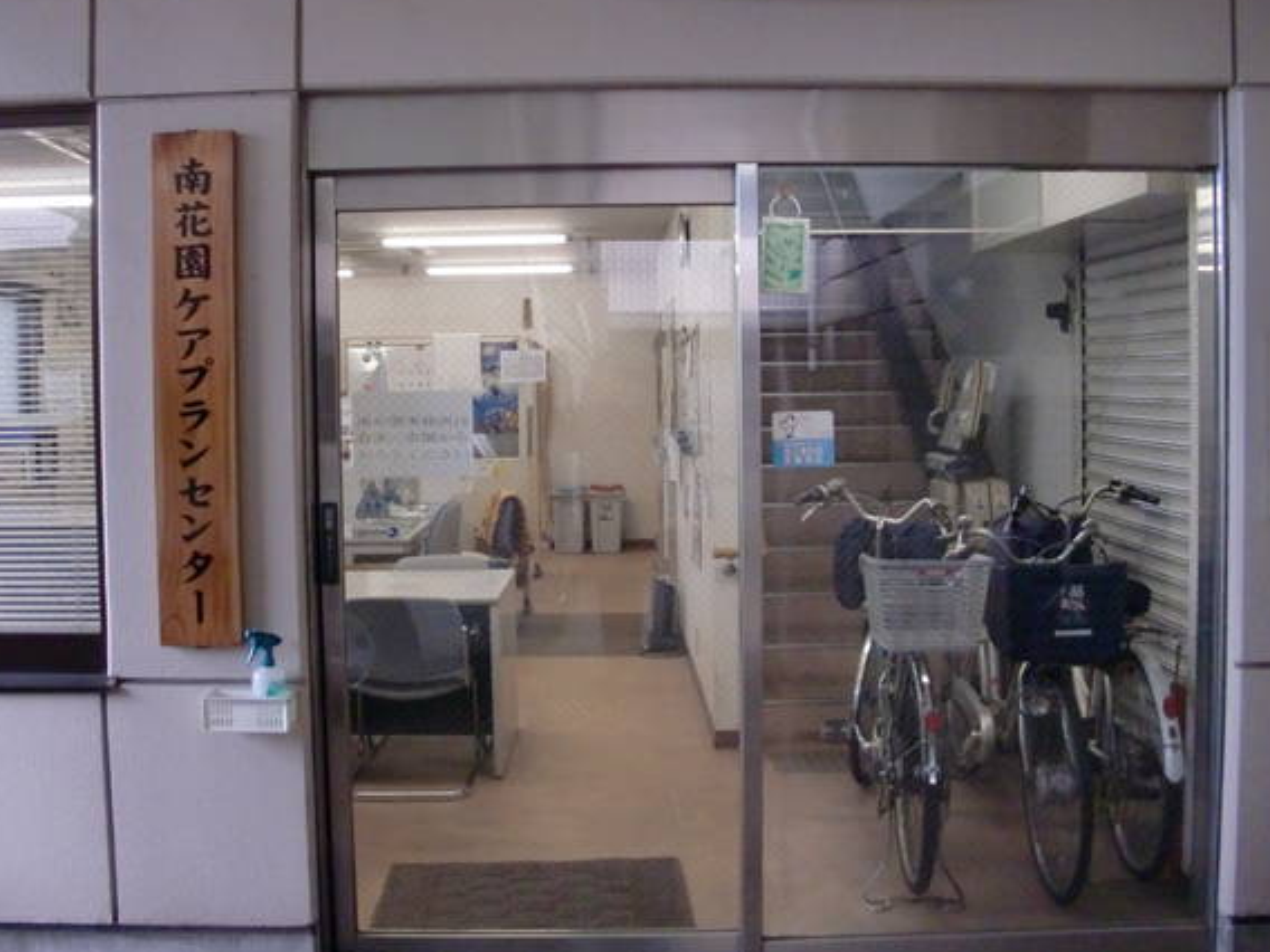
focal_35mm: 38
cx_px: 617
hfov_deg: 49.0
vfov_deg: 37.7
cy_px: 451
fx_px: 1394
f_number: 2.8
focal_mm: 6.3
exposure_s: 1/400
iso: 800
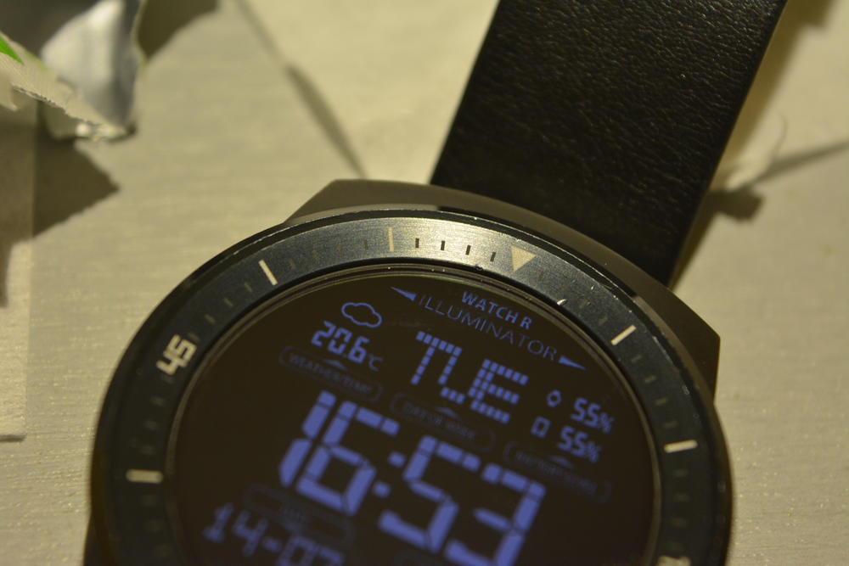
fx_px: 1946
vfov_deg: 16.6
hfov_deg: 24.6
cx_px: 424
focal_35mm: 82
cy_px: 283
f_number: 5.6
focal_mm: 55
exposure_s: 1/50
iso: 800
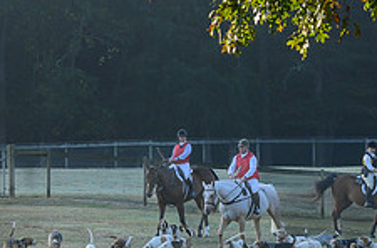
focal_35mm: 366
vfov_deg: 3.7
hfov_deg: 5.7
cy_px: 201
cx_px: 109
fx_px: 3817
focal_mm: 76
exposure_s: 1/125
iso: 280
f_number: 8
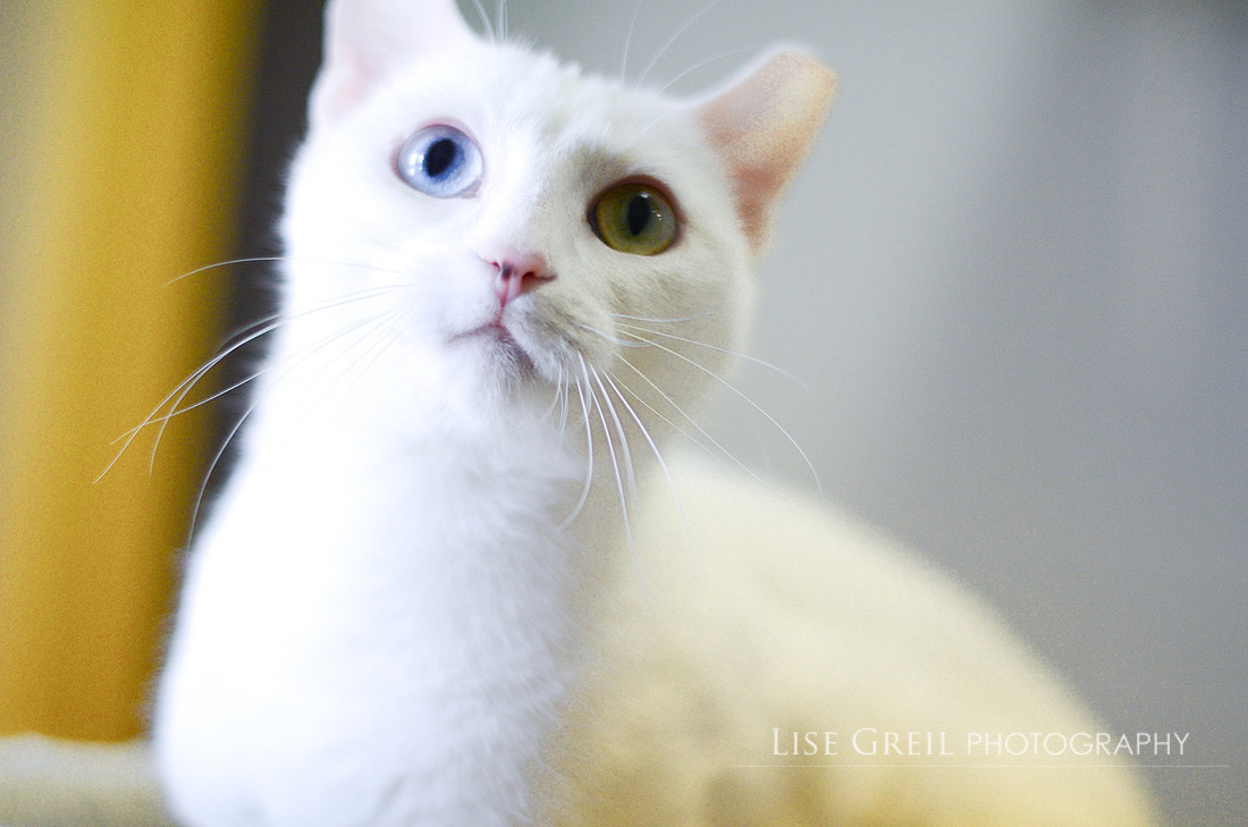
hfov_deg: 27.0
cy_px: 414
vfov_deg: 18.1
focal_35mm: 75
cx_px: 624
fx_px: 2595
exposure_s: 1/1250
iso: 800
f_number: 1.4
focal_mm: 50
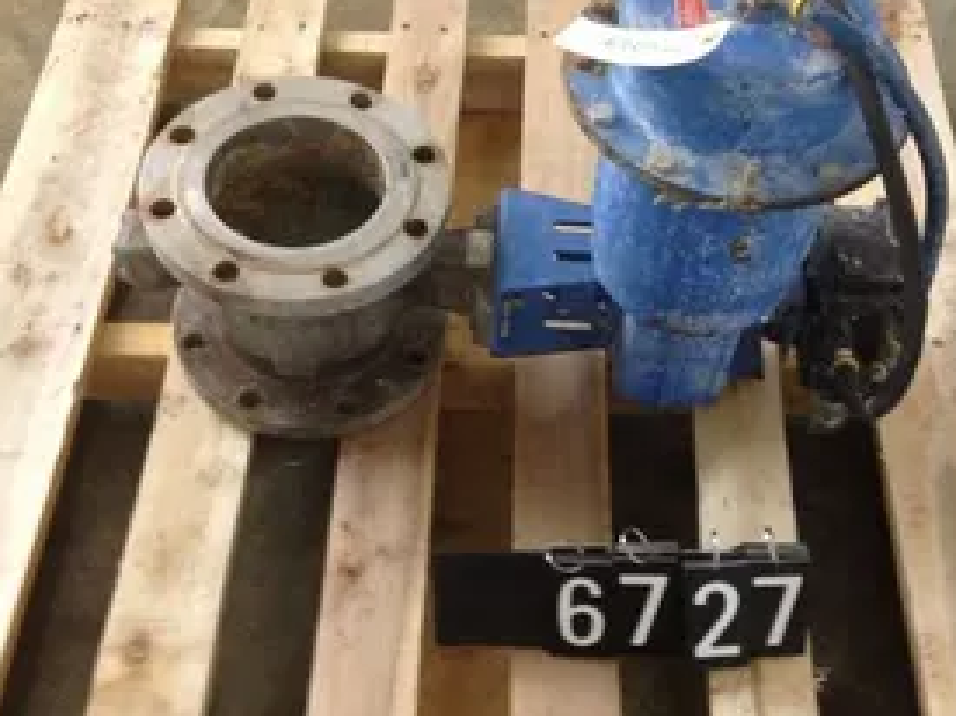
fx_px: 1408
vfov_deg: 28.5
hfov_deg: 37.4
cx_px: 556
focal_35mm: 51
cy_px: 351
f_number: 2.4
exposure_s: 1/20
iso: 250
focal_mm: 4.28
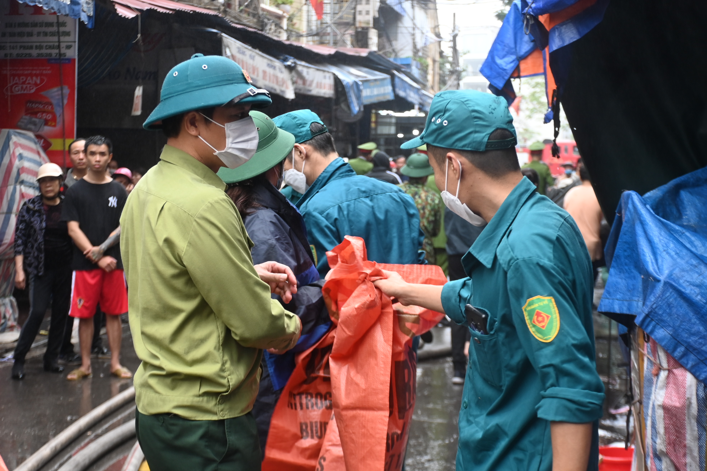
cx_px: 354
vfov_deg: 20.3
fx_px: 1316
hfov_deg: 30.1
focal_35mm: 67
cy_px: 236
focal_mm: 45
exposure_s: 1/125
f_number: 4.5
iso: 450
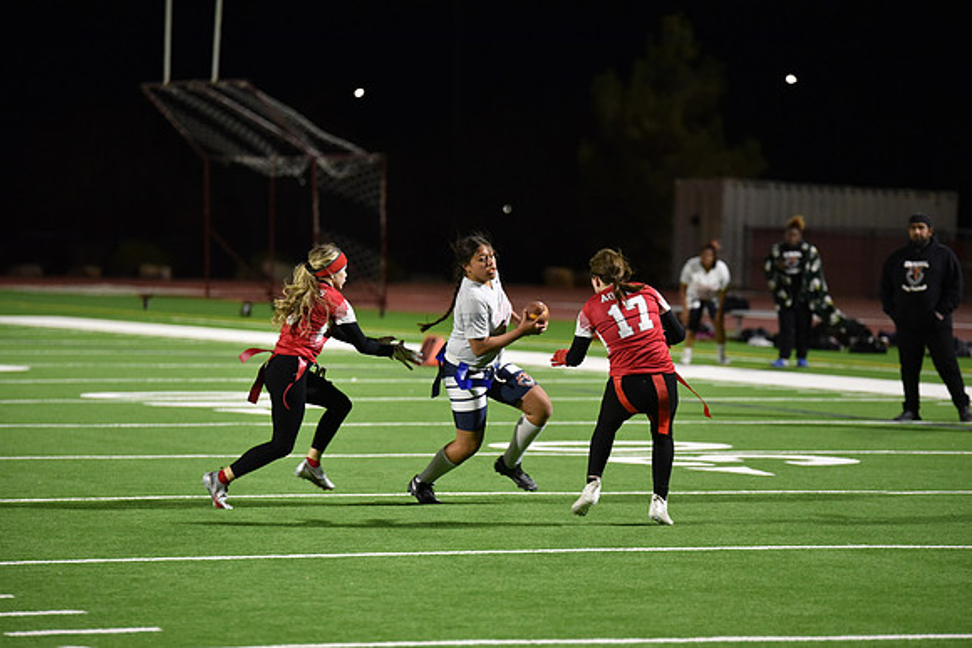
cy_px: 324
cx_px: 486
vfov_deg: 7.4
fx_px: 4996
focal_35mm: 185
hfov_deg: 11.1
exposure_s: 1/640
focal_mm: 185
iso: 5000
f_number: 2.8
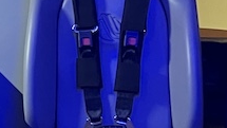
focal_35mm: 182
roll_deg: +1.3
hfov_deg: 10.6
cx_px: -264
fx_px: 1096
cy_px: -39
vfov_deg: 6.6
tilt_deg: +2.0
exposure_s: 1/60
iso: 200
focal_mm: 3.99
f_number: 1.8
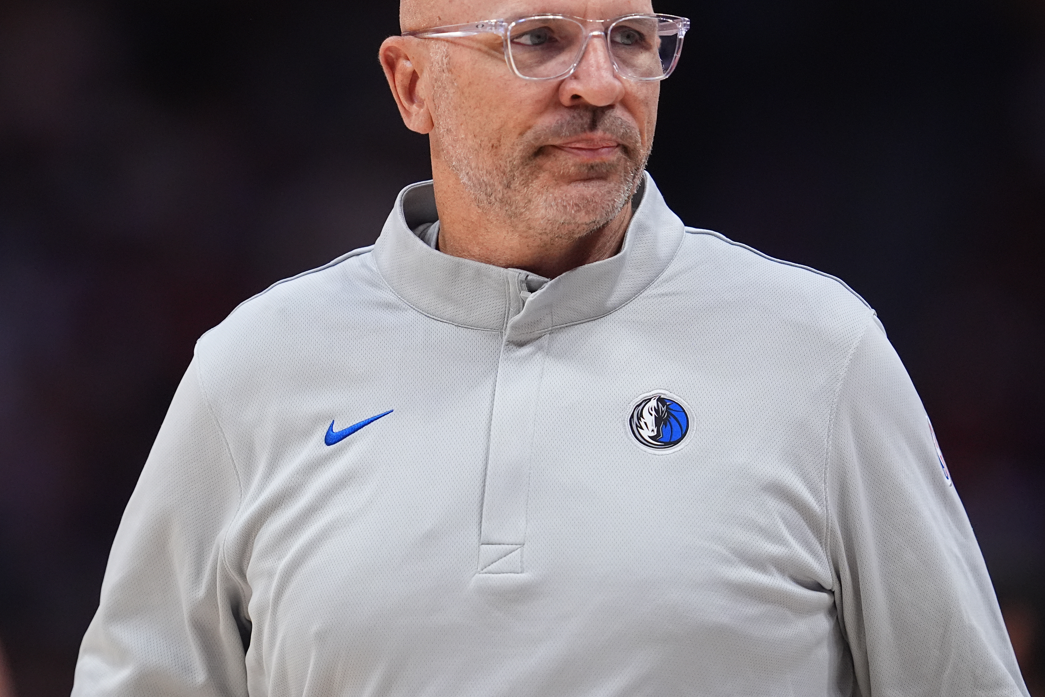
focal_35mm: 535
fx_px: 15529
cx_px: 512
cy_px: 239
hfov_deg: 3.9
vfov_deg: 2.6
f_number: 3.2
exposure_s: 1/2000
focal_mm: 400
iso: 5000
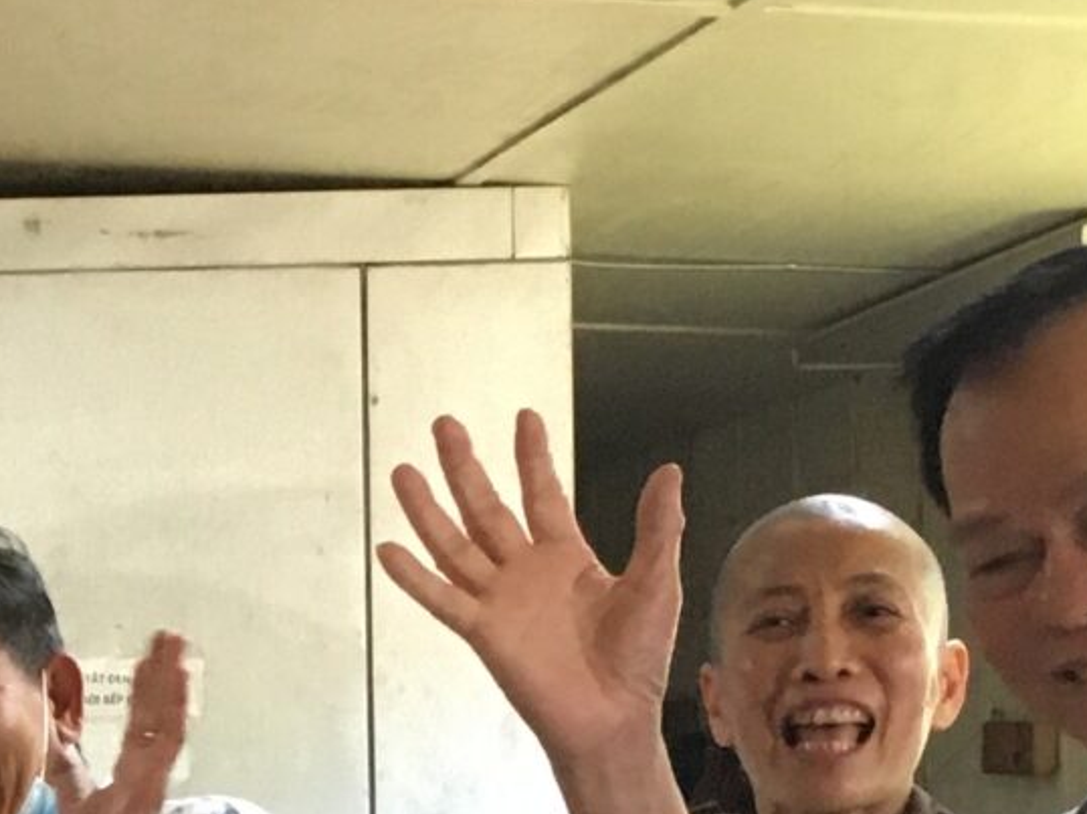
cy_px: 1250
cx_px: -339
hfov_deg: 13.7
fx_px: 4331
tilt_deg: -2.7
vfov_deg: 10.4
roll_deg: +1.8
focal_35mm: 138
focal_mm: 4.15
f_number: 2.2
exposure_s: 1/30
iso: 200
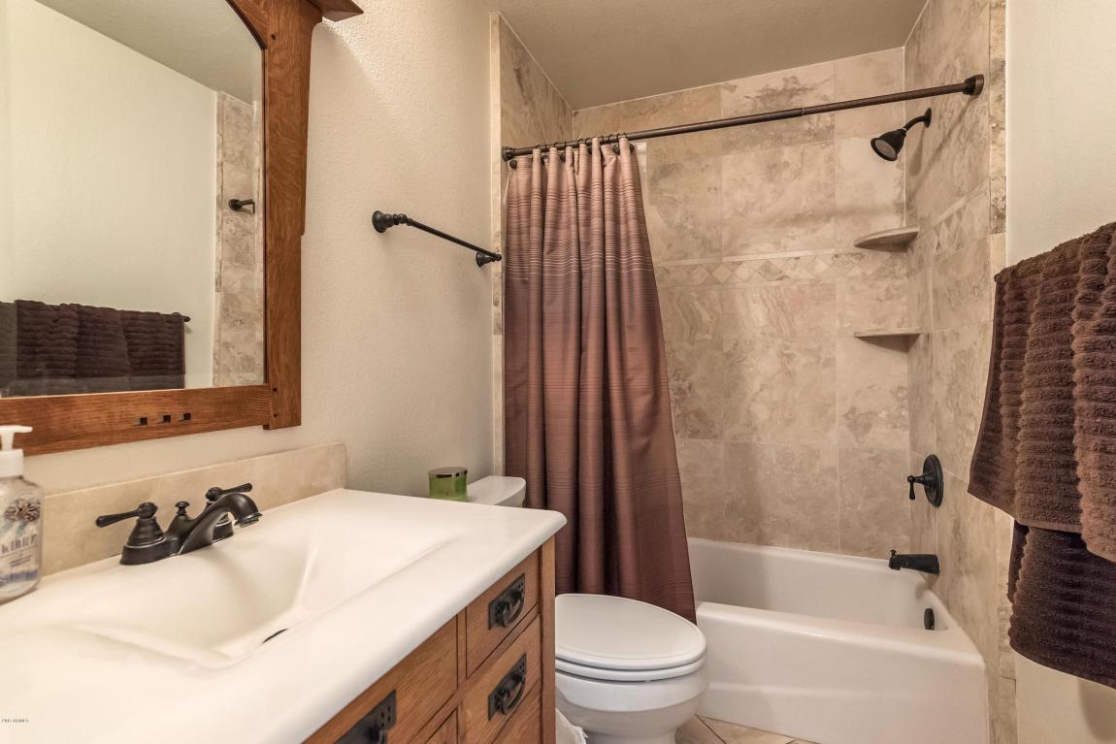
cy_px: 372
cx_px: 558
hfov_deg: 100.4
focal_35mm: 15
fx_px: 465
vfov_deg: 77.3
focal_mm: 15
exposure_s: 1/50
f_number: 5
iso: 4000
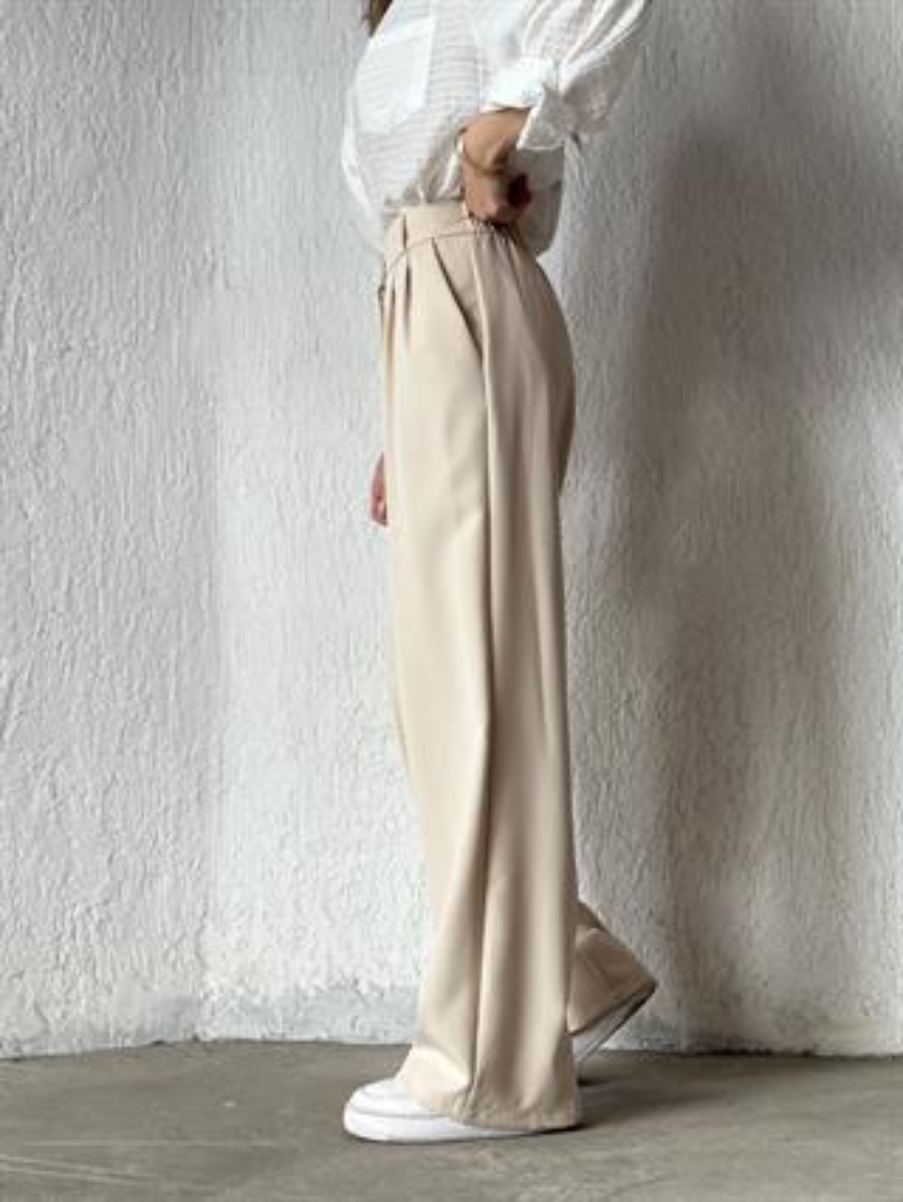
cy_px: 601
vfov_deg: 39.6
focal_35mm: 48
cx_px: 452
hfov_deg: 30.3
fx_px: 1668
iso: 80
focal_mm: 6.86
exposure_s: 1/205
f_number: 1.78
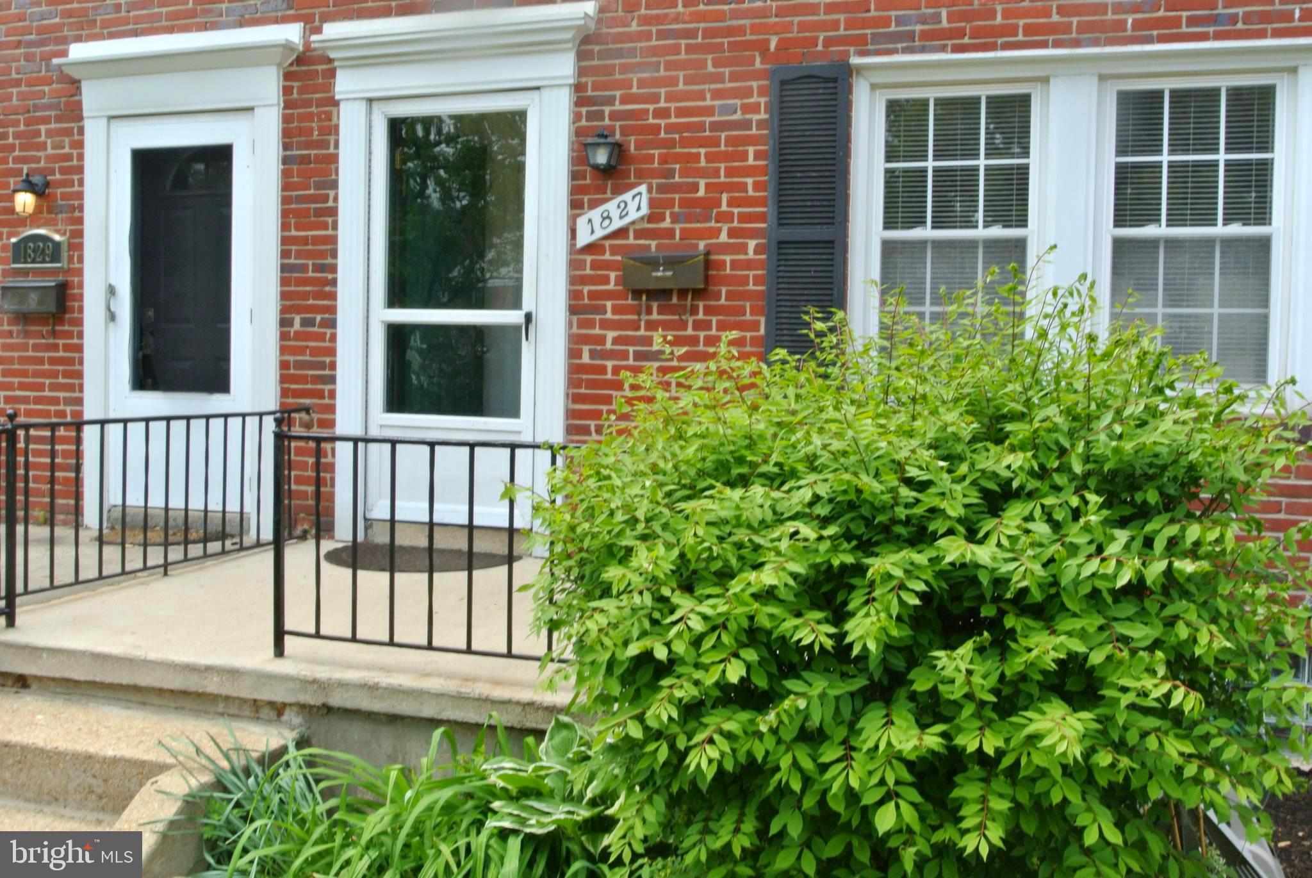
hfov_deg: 53.1
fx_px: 1313
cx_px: 656
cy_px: 439
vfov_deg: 37.0
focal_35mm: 36
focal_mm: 13.6
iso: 220
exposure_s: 1/60
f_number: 4
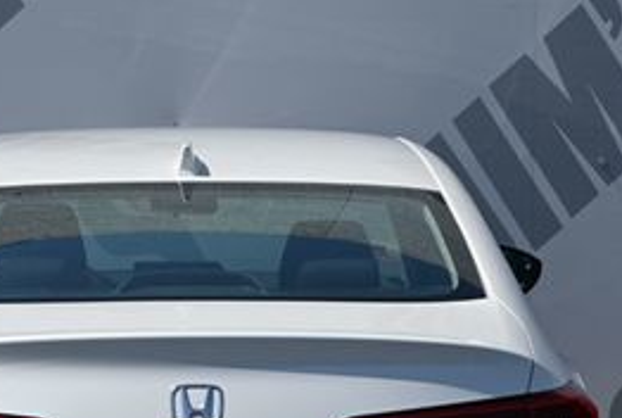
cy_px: 428
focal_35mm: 154
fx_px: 2667
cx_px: 192
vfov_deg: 8.9
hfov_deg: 13.3
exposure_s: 1/320
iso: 100
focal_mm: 42
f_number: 6.3
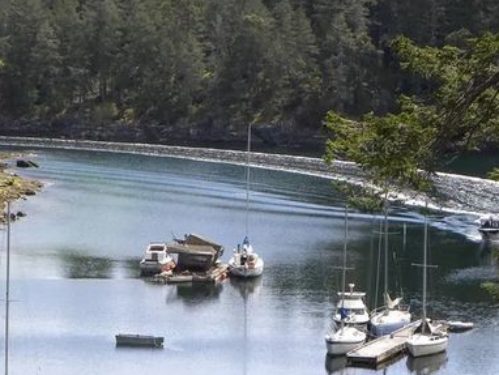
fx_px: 2293
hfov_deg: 12.4
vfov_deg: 9.3
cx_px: 192
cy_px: 213
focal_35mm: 159
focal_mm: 16.9
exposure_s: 1/282
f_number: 4.5
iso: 64
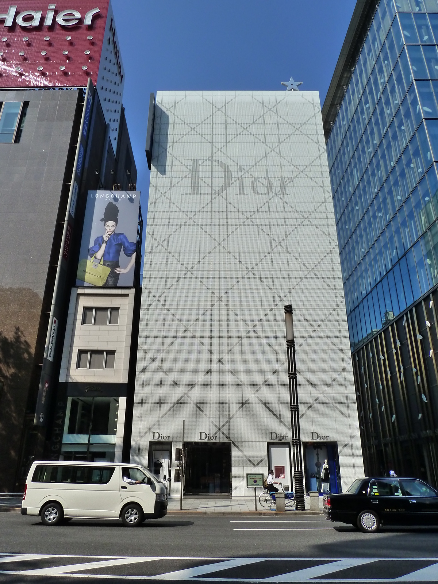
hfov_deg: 54.9
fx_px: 422
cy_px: 292
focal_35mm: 25
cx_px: 219
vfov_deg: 69.4
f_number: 5.6
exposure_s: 1/500
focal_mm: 4.1
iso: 200
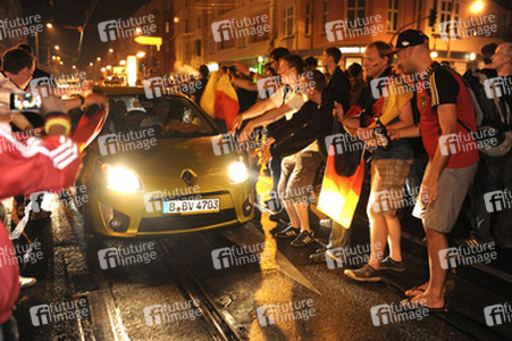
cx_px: 256
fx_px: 497
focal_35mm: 35
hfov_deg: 54.5
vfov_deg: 37.8
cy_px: 170
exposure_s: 1/60
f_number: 2.2
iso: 2000
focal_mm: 35
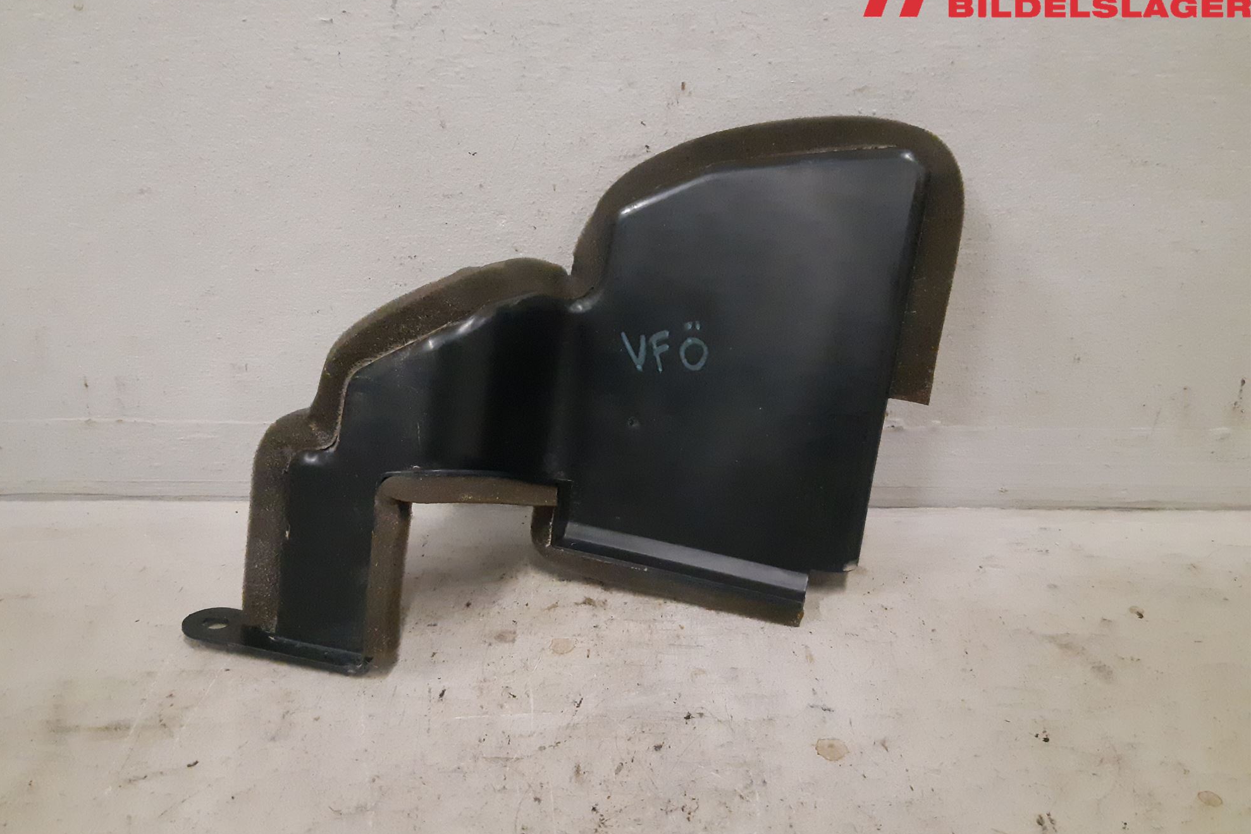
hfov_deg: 65.5
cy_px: 396
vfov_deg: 46.4
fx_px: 973
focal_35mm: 28
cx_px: 604
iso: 800
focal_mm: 3.93
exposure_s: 1/199
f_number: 1.7
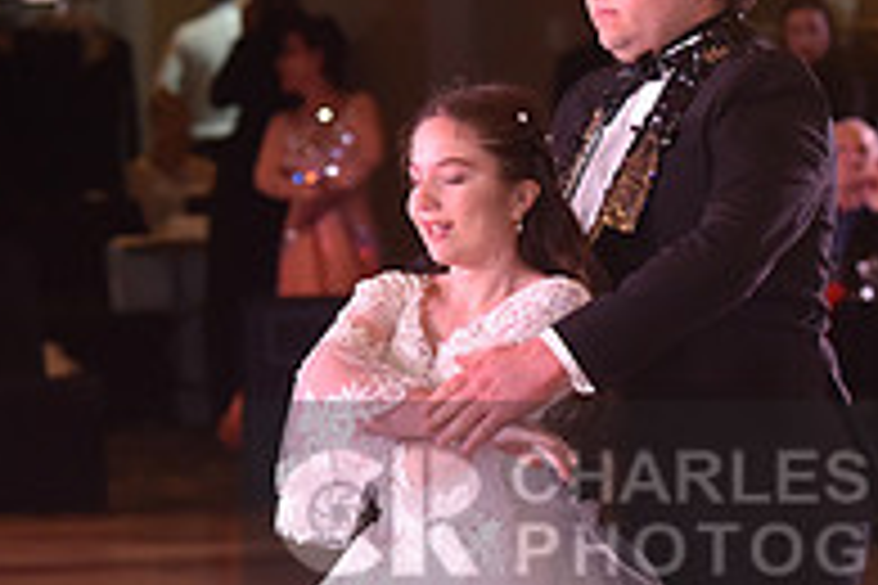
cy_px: 520
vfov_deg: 3.2
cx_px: 729
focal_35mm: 432
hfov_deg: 4.8
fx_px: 10535
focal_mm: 145
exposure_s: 1/200
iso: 1600
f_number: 5
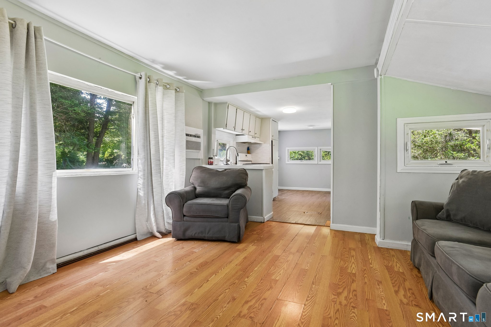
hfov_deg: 93.3
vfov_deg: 70.4
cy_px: 164
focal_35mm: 17
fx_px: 232
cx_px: 246
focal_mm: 17
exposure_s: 1/13
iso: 400
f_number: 11
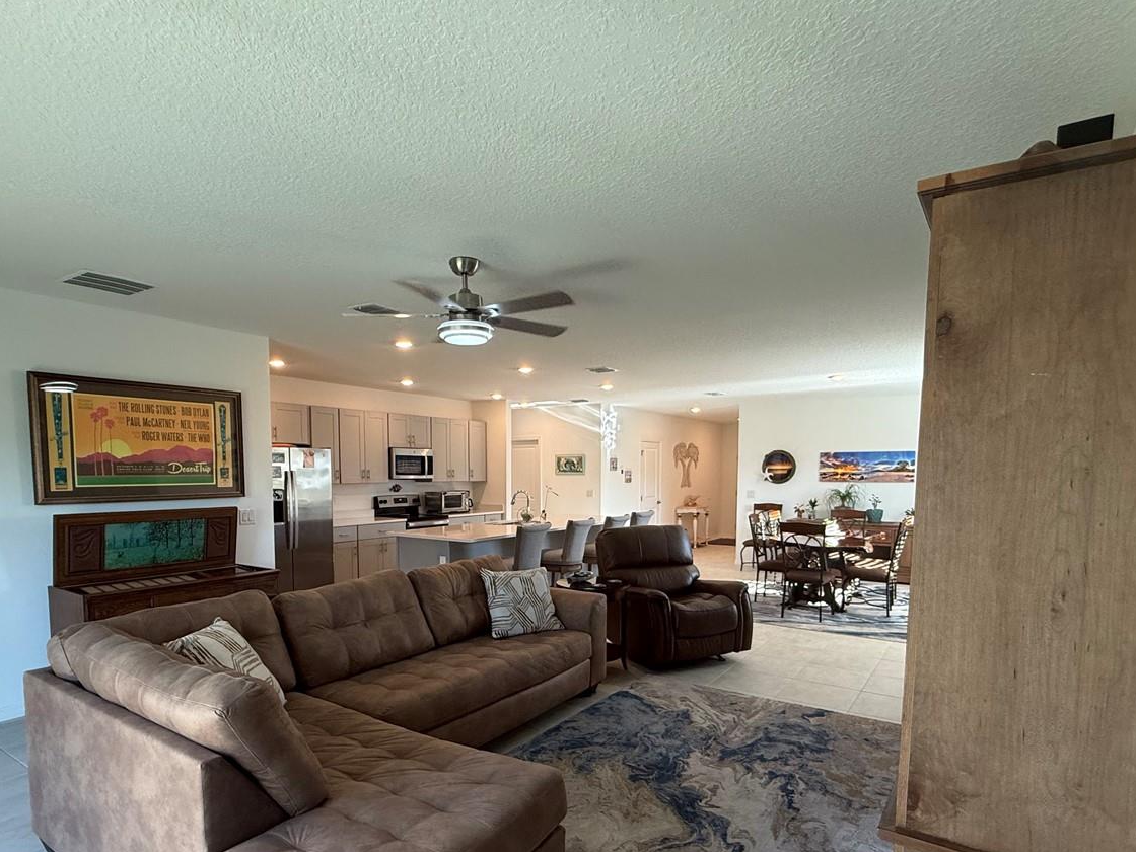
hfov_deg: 81.7
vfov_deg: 65.2
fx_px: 656
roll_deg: -0.3
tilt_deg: -4.3
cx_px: 566
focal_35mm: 20
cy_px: 522
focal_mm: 2.22
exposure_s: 1/120
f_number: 2.2
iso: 200
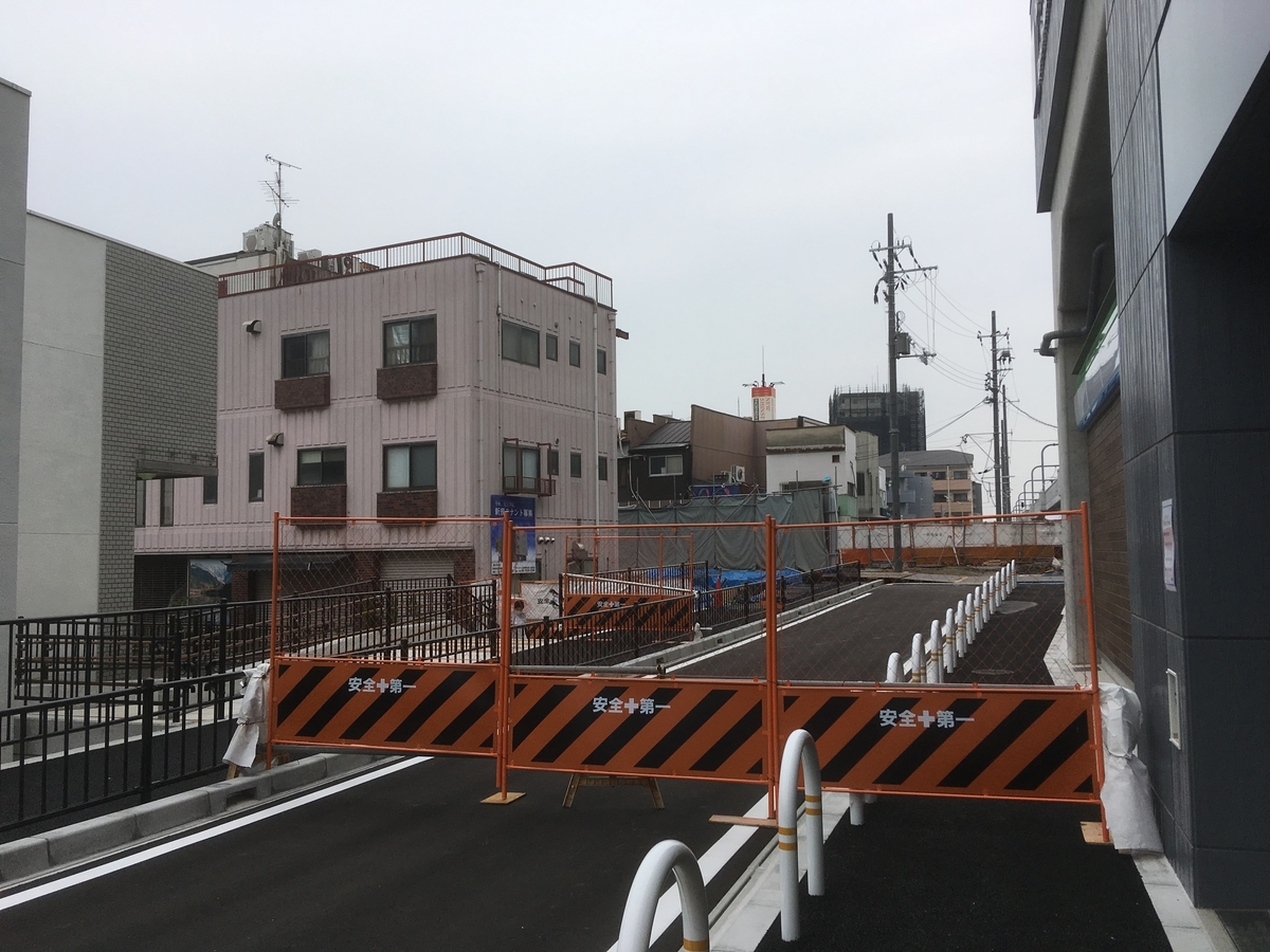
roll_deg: +1.1
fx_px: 1064
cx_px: 635
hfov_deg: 61.7
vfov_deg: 48.2
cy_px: 476
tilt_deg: +2.8
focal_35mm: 29
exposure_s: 1/1261
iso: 25
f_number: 2.2
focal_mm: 4.15
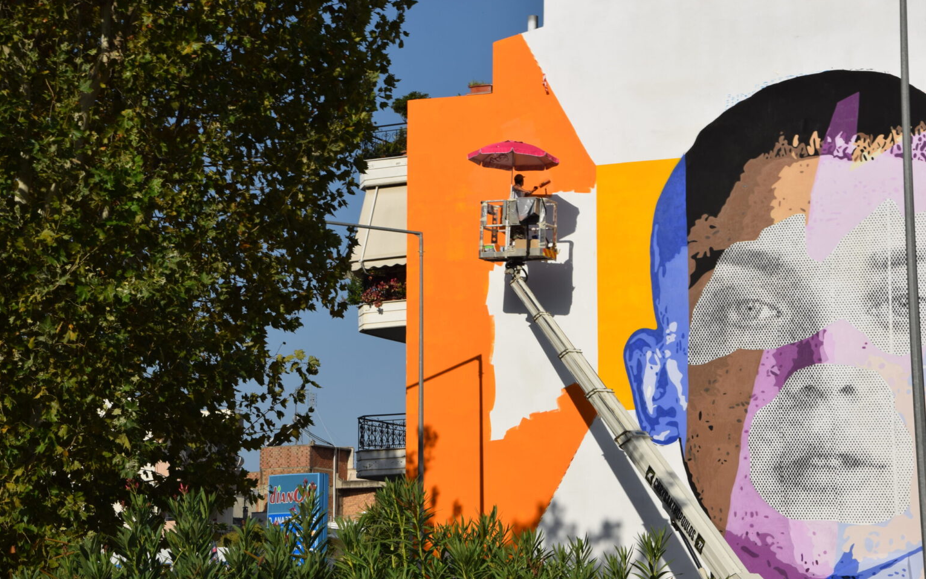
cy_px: 302
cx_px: 462
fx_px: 2398
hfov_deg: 21.9
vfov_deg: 13.8
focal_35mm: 95
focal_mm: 62
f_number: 13
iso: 100
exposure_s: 1/200
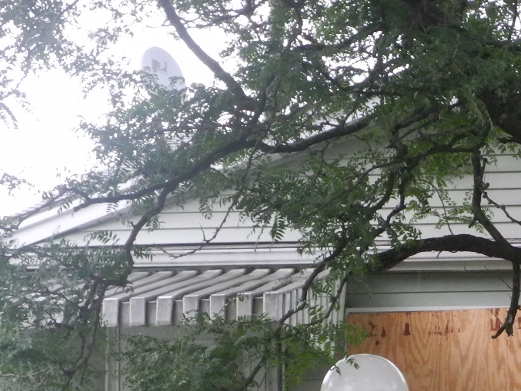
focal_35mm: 190
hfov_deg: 10.2
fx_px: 2860
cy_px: 404
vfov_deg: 7.8
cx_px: 700
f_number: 3.5
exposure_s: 1/250
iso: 400
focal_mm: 13
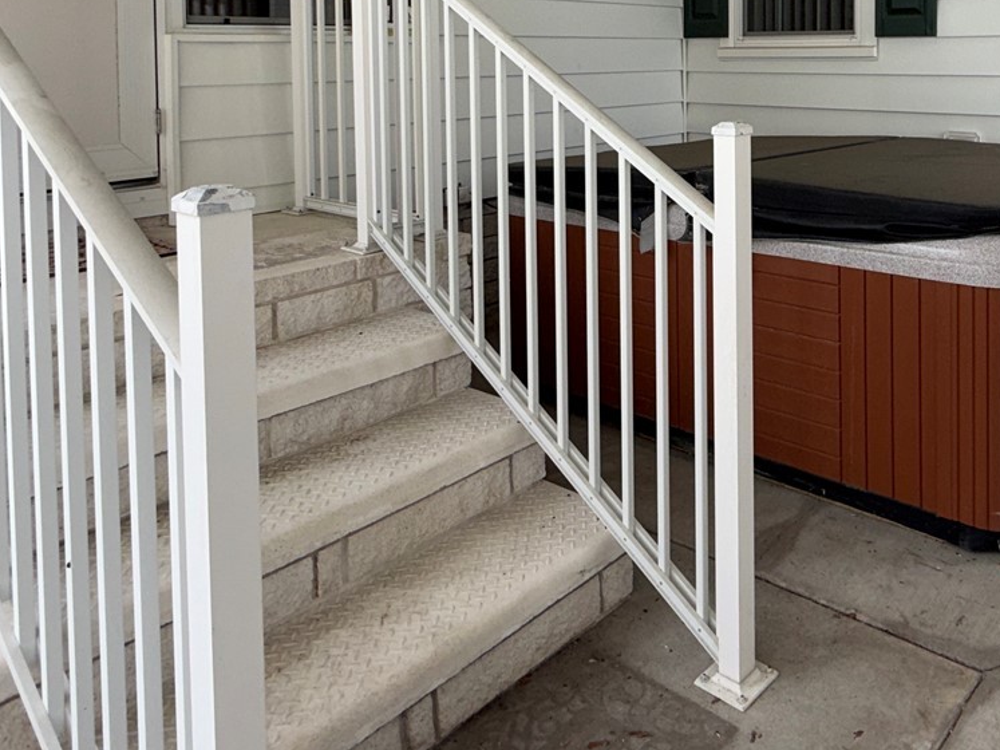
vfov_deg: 42.9
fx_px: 867
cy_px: 78
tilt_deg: -1.1
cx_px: 739
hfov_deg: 57.2
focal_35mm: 30
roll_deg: -0.1
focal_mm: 2.22
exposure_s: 1/122
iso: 32
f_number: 2.2
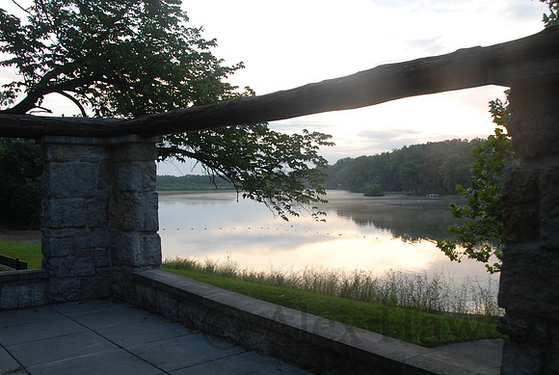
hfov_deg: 53.0
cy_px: 188
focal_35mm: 36
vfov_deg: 37.0
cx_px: 280
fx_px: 560
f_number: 6.3
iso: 400
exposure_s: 1/30
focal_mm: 24
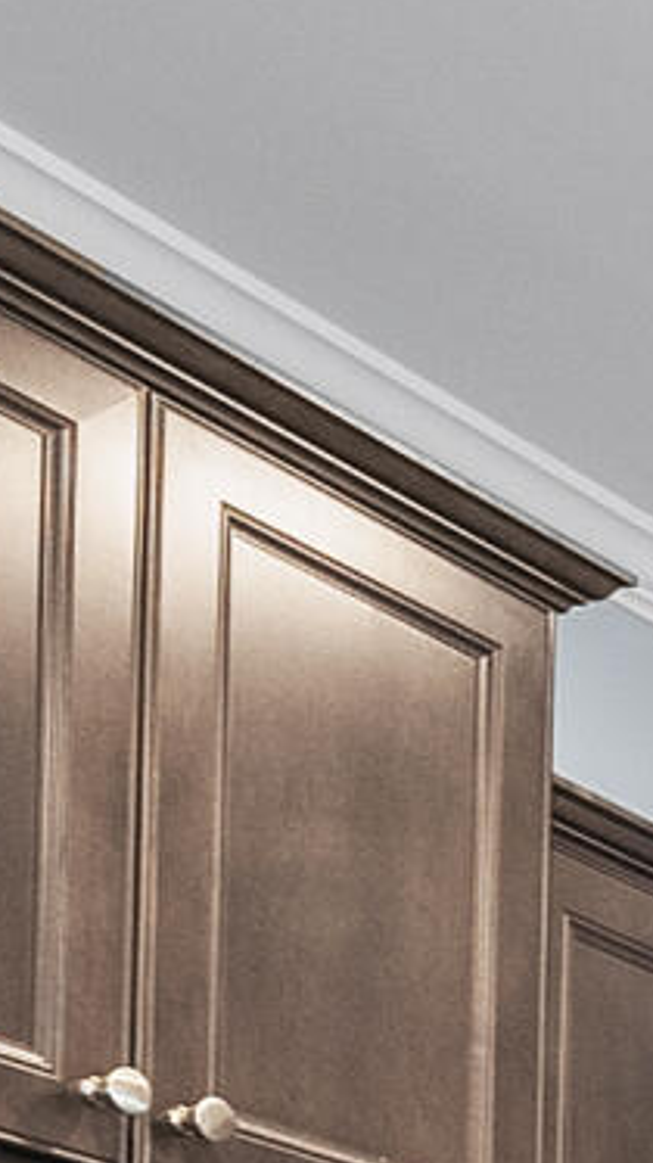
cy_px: 2051
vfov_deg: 17.5
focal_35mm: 101
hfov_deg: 6.7
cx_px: 3128
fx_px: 3113
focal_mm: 12
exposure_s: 1/3
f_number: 7.1
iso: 800
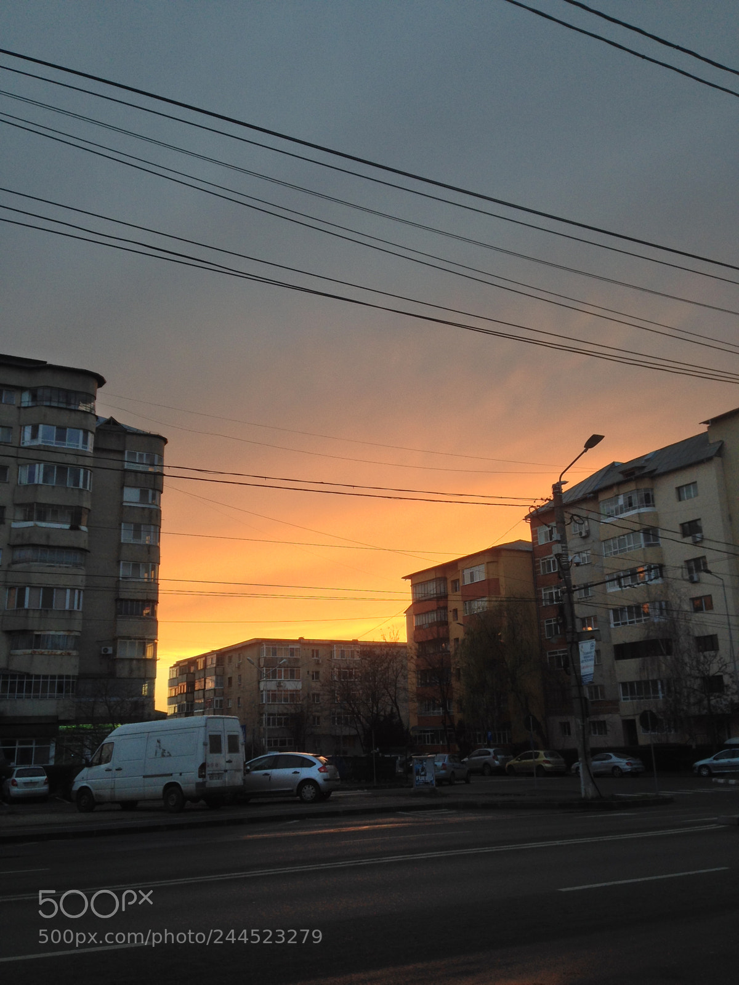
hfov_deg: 42.9
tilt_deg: +15.5
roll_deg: -0.1
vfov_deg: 55.4
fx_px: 939
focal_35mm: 33
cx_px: 370
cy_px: 492
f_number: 2.4
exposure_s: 1/120
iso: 50
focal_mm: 4.12
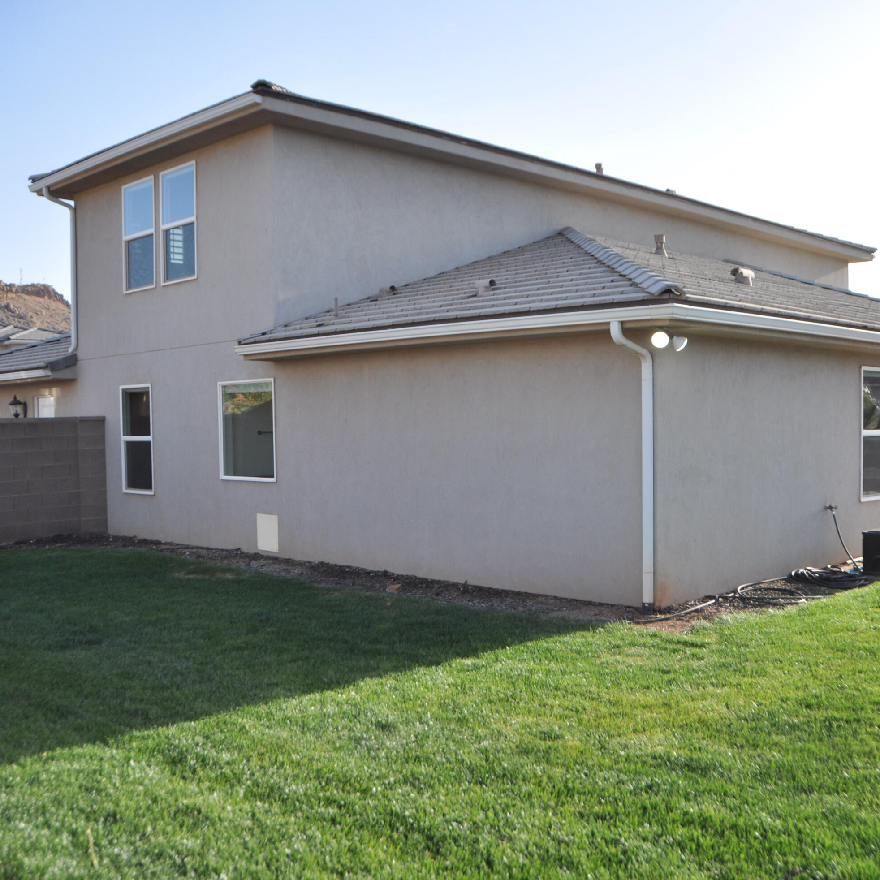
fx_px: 1007
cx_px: 541
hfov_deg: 46.9
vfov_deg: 47.2
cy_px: 440
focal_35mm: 35
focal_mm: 18
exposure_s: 1/1000
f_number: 3.5
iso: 250
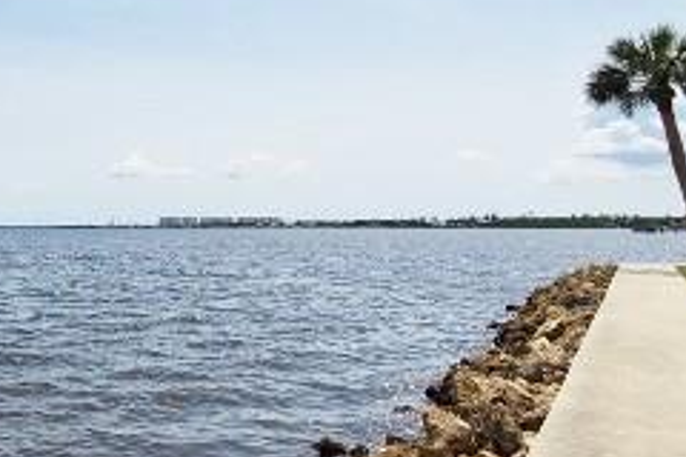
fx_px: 686
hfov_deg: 48.5
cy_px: 137
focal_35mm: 36
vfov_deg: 36.3
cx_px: 91
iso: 50
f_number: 2.2
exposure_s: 1/2730
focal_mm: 1.8
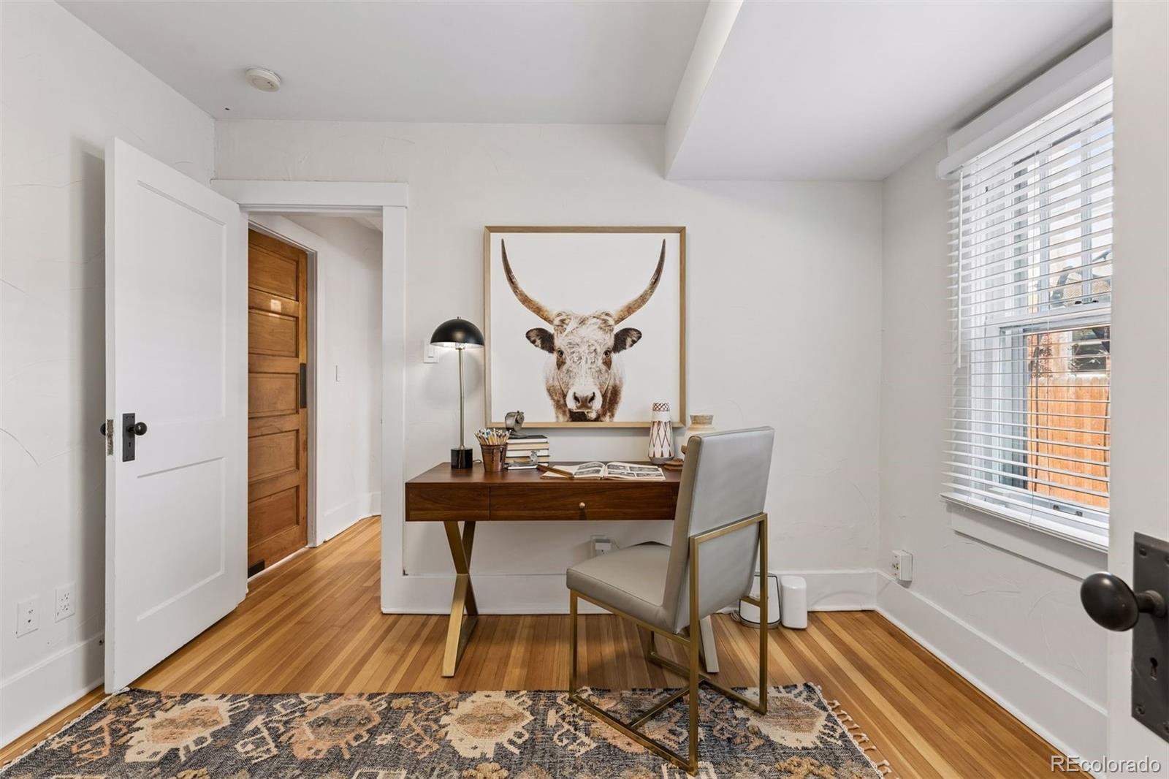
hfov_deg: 93.3
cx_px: 584
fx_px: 552
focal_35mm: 17
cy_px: 390
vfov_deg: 70.4
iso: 400
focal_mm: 17
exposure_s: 1/8
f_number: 9
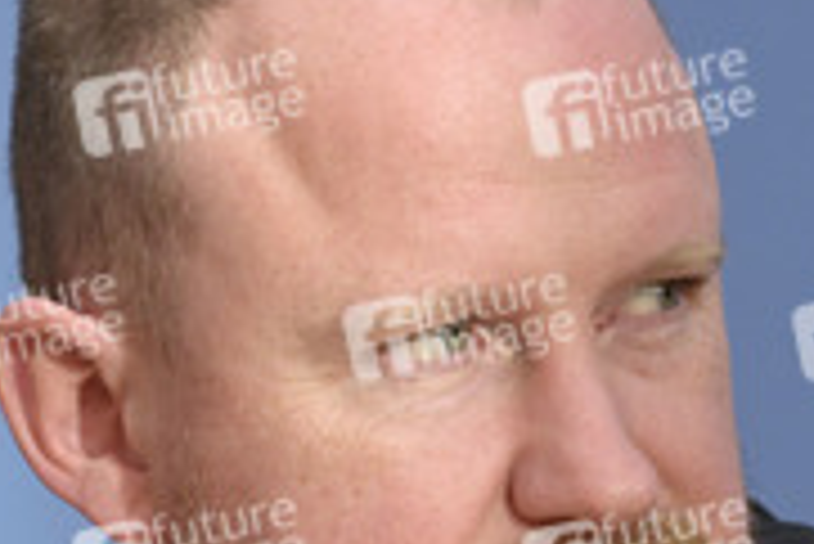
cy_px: 441
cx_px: 519
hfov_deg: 2.8
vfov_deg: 1.8
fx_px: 16881
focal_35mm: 746
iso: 3200
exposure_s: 1/500
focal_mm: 300
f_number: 8
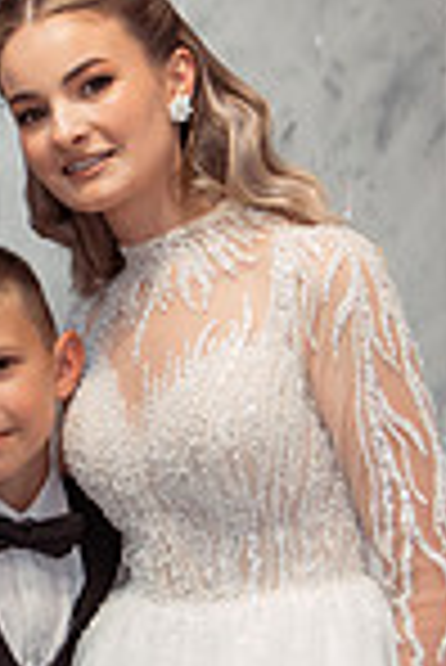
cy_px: 396
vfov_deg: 22.3
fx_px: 1687
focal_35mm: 91
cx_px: 18
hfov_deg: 14.8
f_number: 2.8
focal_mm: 30
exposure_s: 1/160
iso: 400
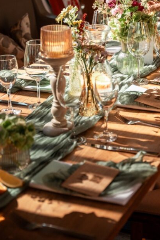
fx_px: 600
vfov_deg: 22.4
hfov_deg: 15.1
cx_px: 124
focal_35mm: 90
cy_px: 53
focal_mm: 54.3
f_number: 2.8
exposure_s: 1/320
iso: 100
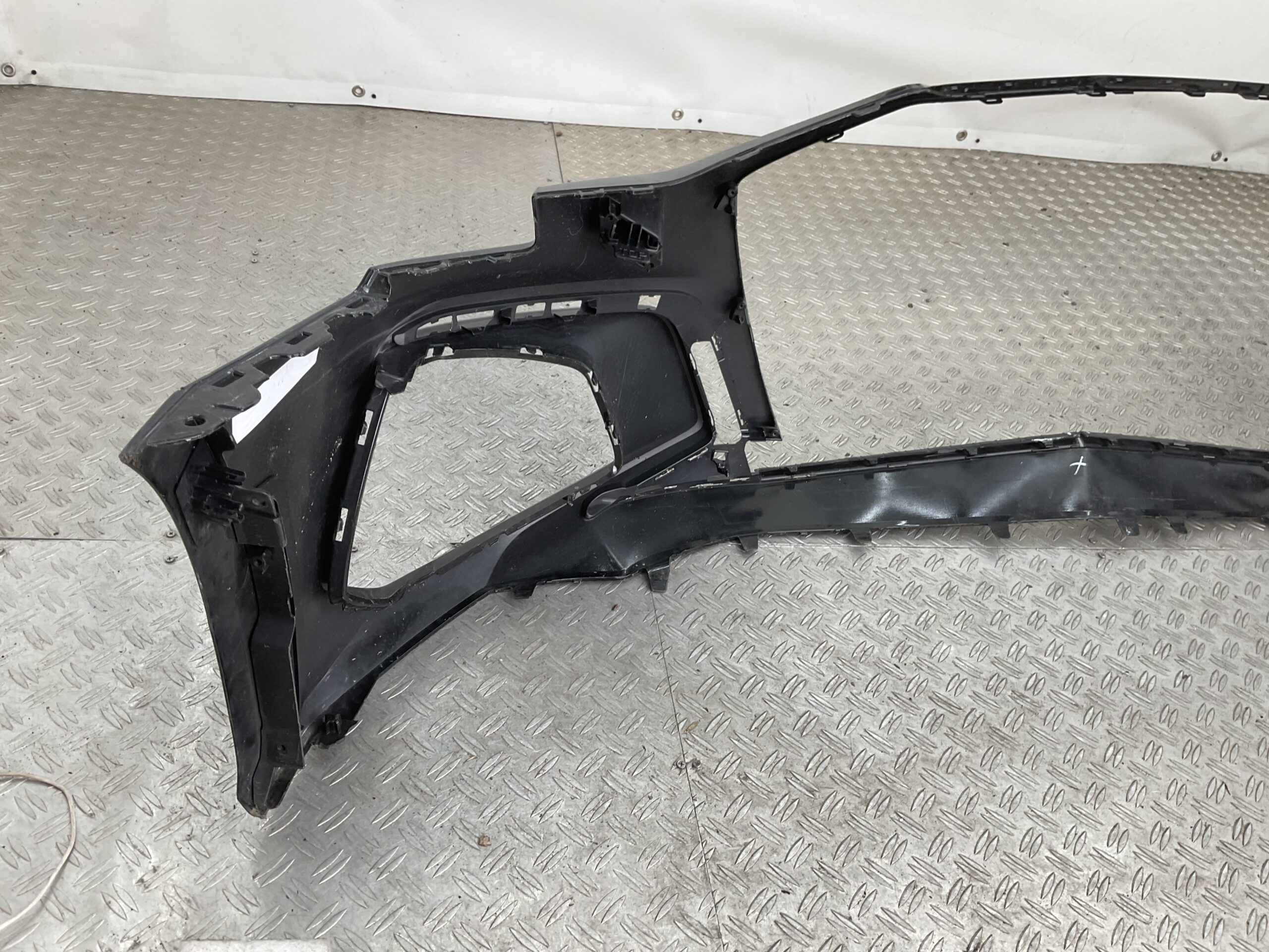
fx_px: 1063
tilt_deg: -38.5
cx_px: 634
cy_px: 476
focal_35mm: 29
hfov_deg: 61.7
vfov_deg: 48.2
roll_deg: -10.6
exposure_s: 1/100
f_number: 1.8
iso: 25
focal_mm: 3
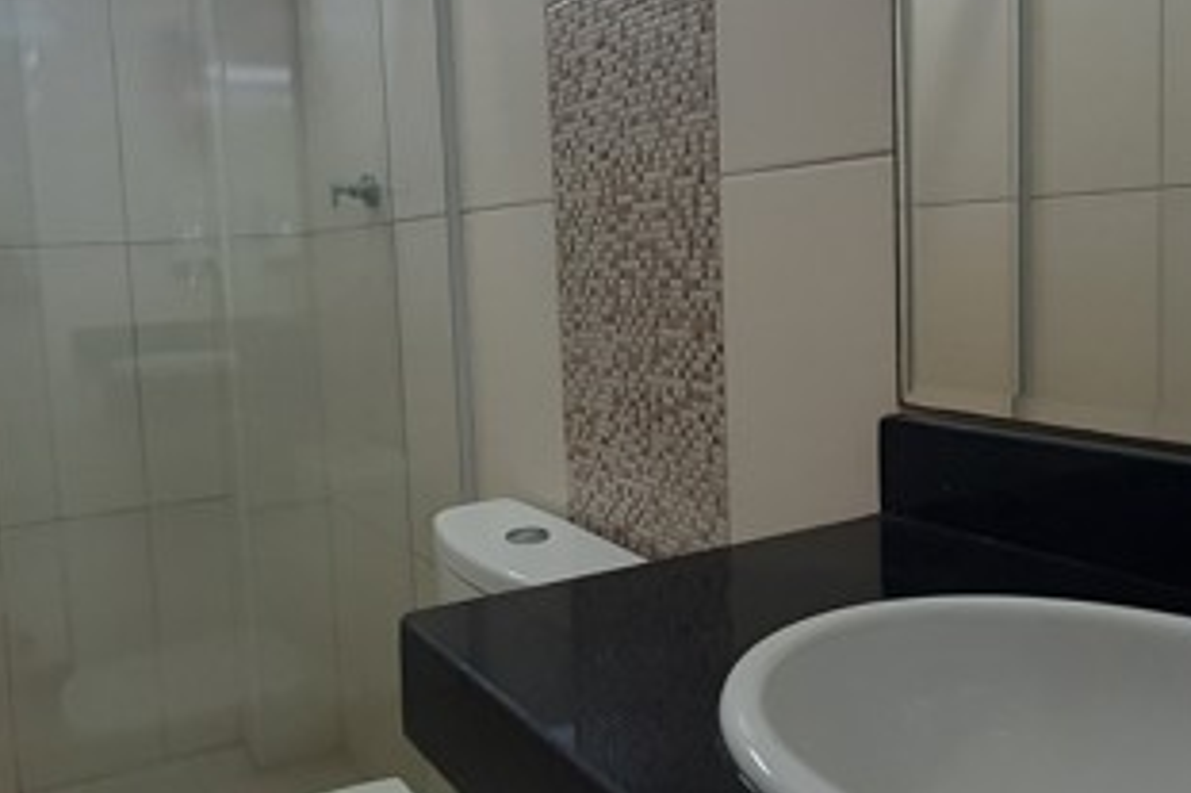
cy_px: 347
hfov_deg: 61.5
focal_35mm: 30
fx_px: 992
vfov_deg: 43.5
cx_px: 481
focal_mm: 1.42
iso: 64
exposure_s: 1/40
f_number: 2.2
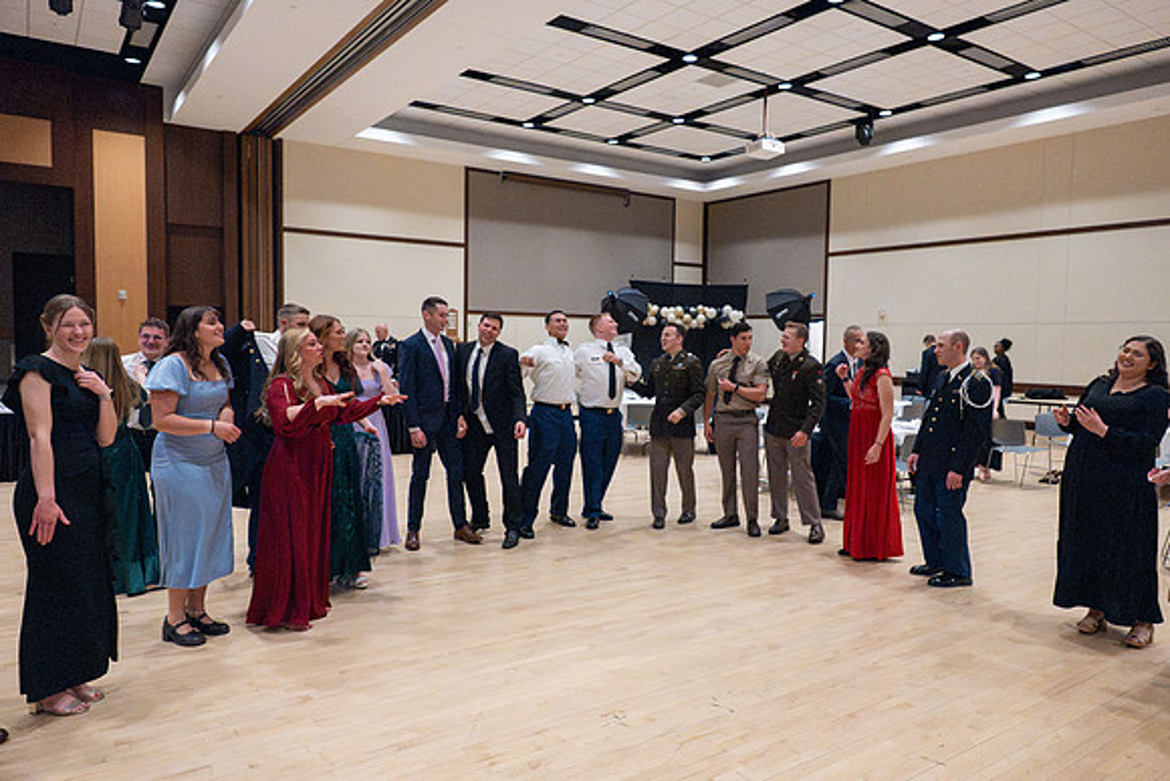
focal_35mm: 25
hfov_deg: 72.3
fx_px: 800
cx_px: 591
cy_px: 391
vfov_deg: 52.0
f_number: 3.5
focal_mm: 24
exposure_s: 1/400
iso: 20000
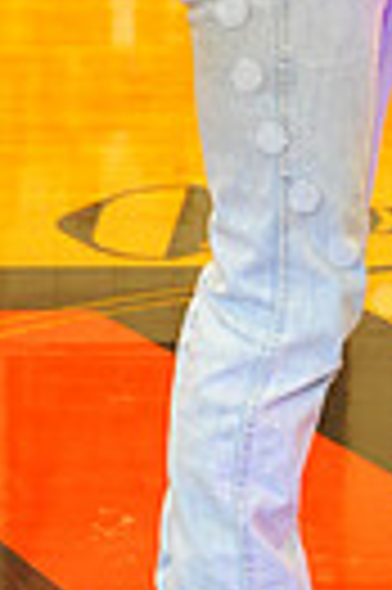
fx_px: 3766
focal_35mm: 230
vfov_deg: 8.9
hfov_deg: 5.8
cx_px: 752
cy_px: -90
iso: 2000
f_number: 6.3
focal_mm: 52
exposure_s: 1/50
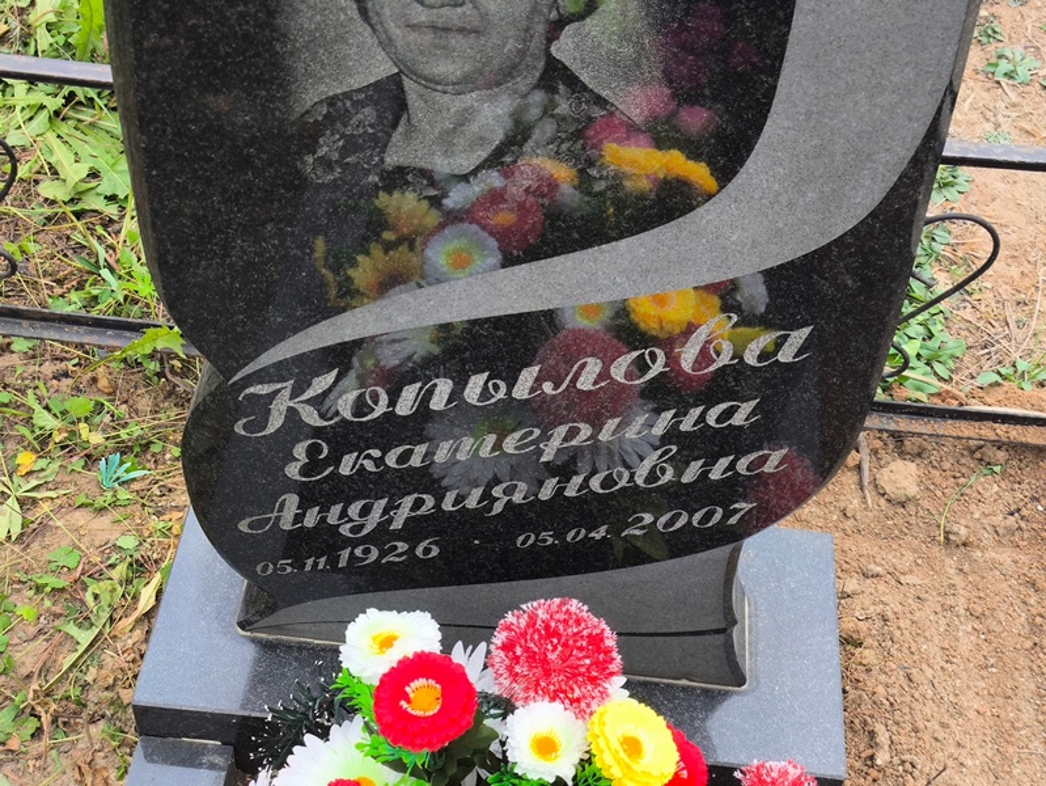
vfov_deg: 29.1
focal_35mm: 50
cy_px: 393
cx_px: 523
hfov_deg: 38.2
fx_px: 1512
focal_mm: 4.71
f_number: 1.7
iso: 50
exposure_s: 1/121
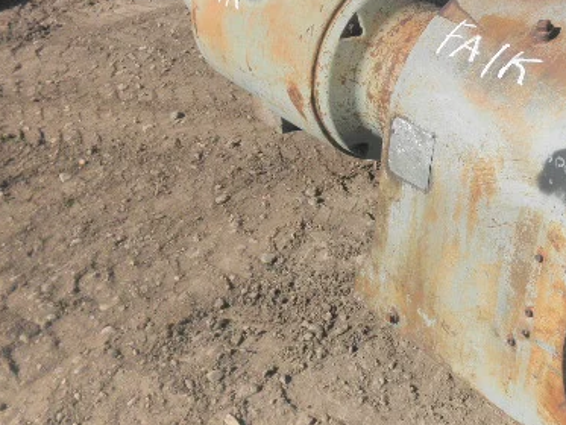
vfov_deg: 30.2
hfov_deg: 38.4
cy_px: 170
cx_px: 440
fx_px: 785
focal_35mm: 48
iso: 64
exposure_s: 1/200
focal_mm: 5
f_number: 8.5
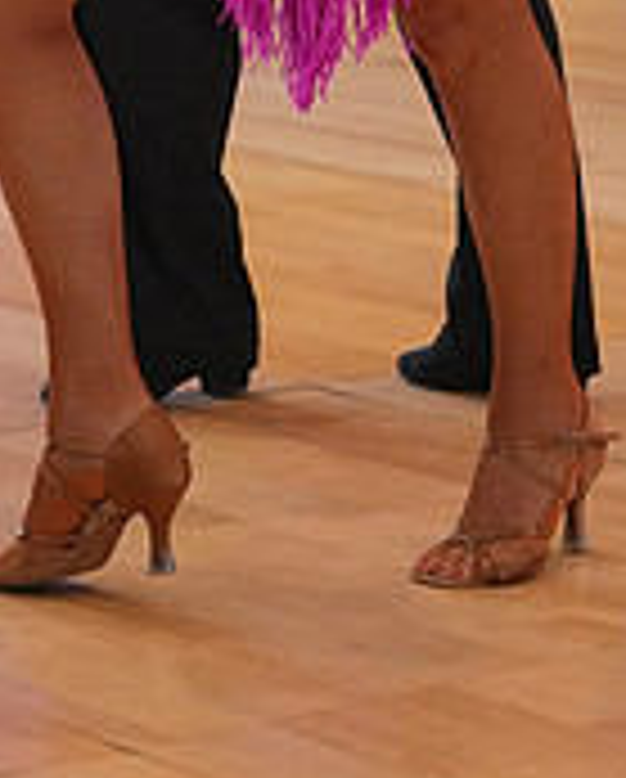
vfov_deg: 9.4
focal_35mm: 198
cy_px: -499
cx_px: 182
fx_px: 4573
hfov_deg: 7.8
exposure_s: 1/500
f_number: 3.5
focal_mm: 63
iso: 3200
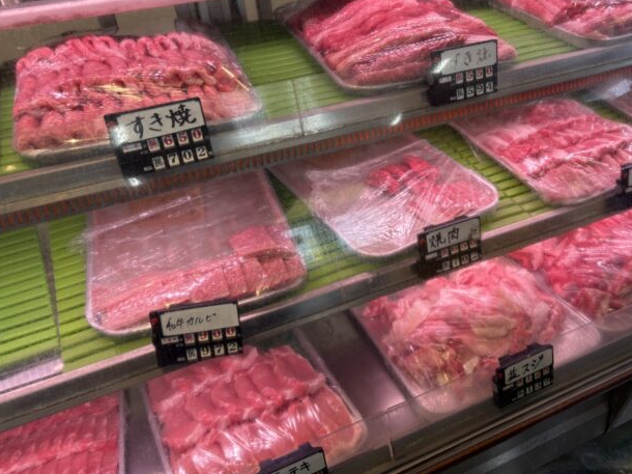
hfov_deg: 58.1
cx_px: 365
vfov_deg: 45.4
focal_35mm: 31
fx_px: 566
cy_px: 240
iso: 40
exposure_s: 1/120
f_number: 1.6
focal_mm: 5.96
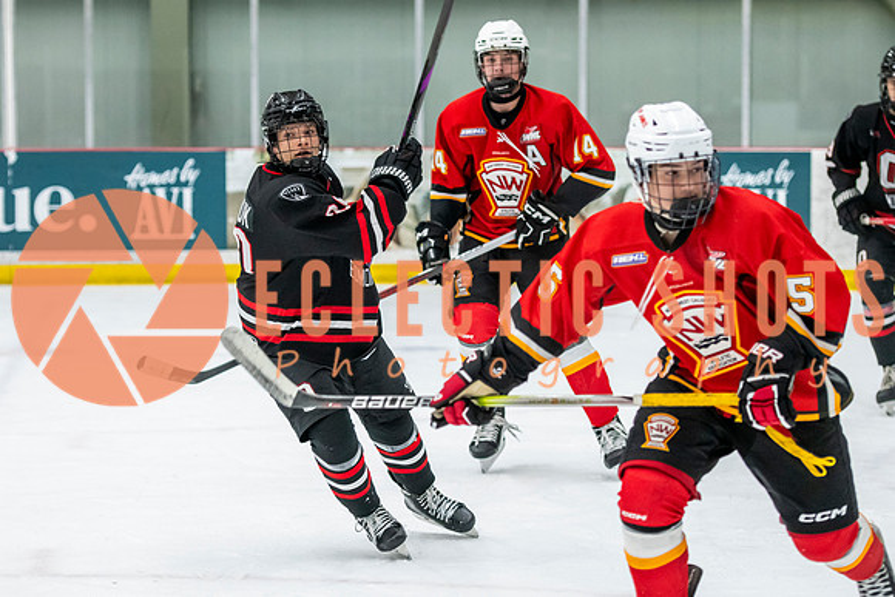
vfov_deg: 9.4
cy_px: 351
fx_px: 3613
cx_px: 379
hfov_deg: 14.1
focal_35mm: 145
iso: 2000
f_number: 3.2
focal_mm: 98
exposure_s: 1/640
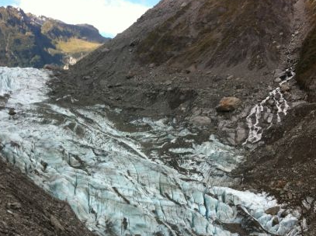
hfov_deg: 34.7
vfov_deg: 26.3
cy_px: 162
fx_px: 501
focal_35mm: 55
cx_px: 105
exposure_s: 1/529
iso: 80
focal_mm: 3.85
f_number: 2.8
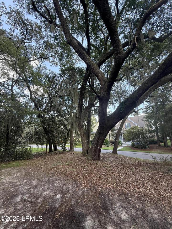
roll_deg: -0.1
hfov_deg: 85.7
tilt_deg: +16.4
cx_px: 86
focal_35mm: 14
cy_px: 114
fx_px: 93
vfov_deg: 102.1
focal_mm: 2.22
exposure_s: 1/104
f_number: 2.2
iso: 64
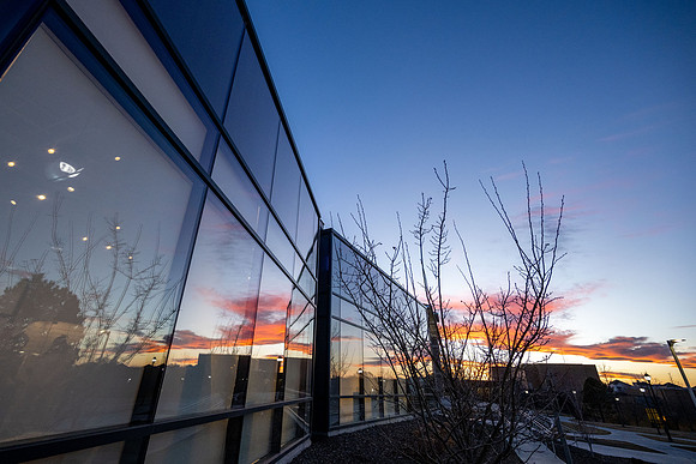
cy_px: 230
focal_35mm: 16
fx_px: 307
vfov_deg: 74.2
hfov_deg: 97.0
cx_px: 321
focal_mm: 14
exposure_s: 1/320
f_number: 4
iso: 1000
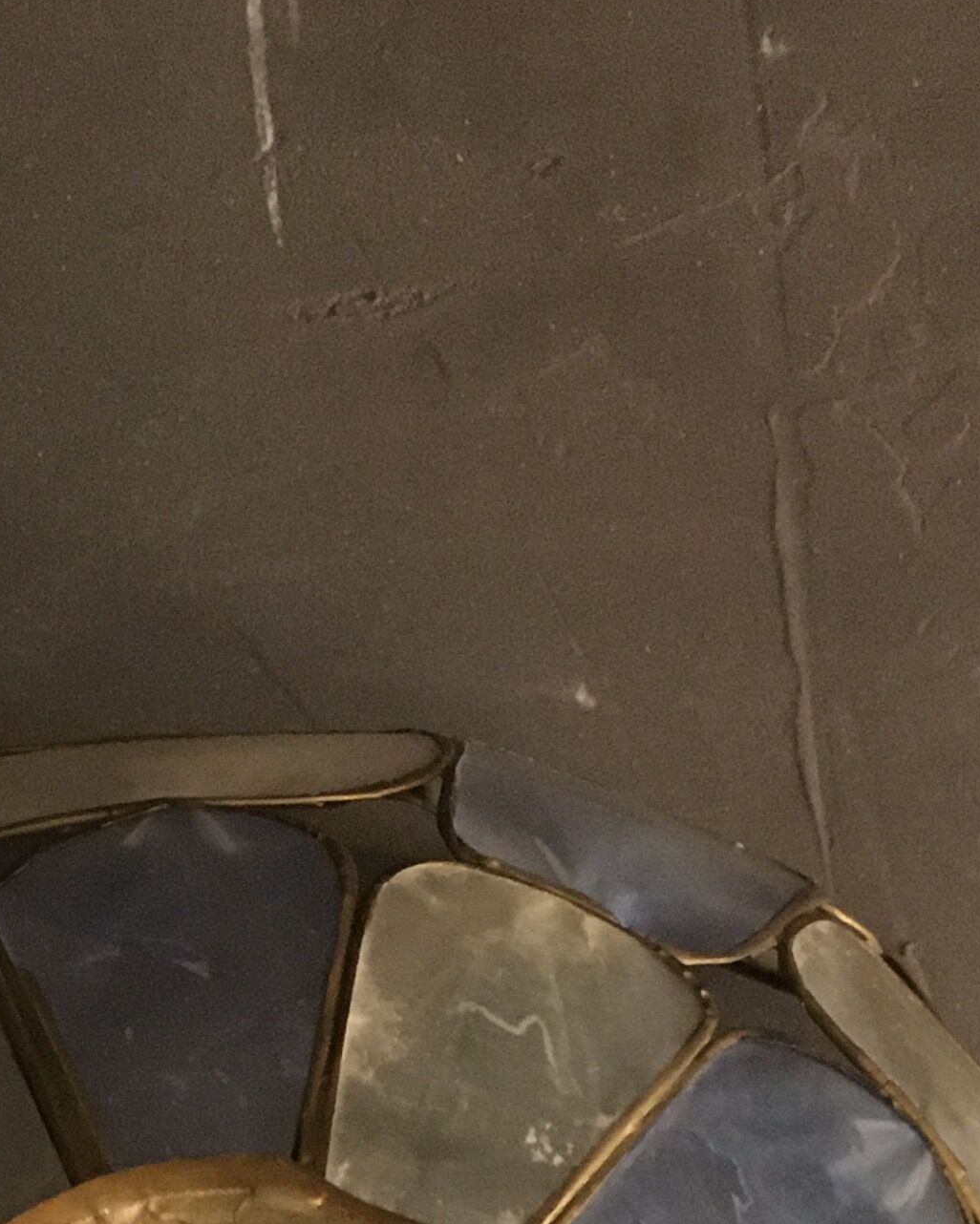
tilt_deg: -83.9
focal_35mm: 89
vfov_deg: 19.0
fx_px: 3226
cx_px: 197
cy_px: 1805
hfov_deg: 17.1
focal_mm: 4.15
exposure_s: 1/17
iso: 500
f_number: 2.2
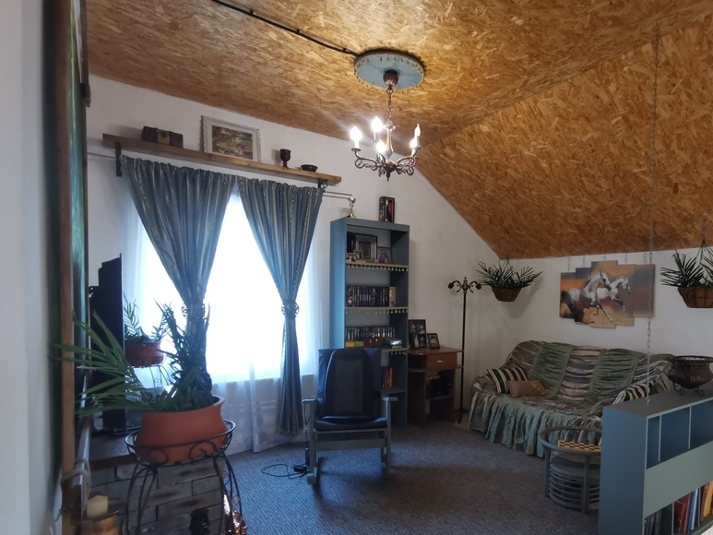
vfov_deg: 60.6
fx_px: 453
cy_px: 319
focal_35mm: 22
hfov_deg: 74.8
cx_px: 453
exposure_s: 1/33.3
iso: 400
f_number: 2.2
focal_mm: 2.23
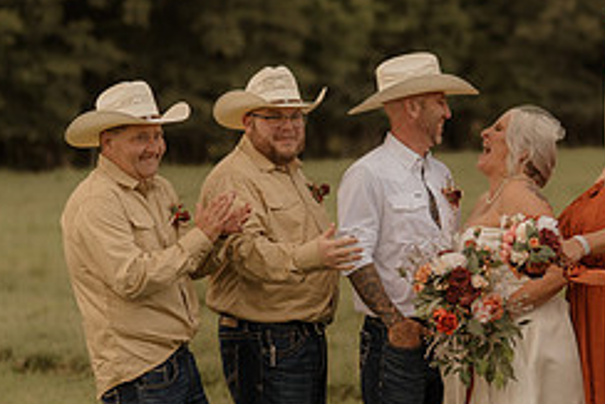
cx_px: 434
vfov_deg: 10.6
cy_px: 277
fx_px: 2169
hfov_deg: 15.8
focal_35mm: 129
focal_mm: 50
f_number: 1.4
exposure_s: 1/2000
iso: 125
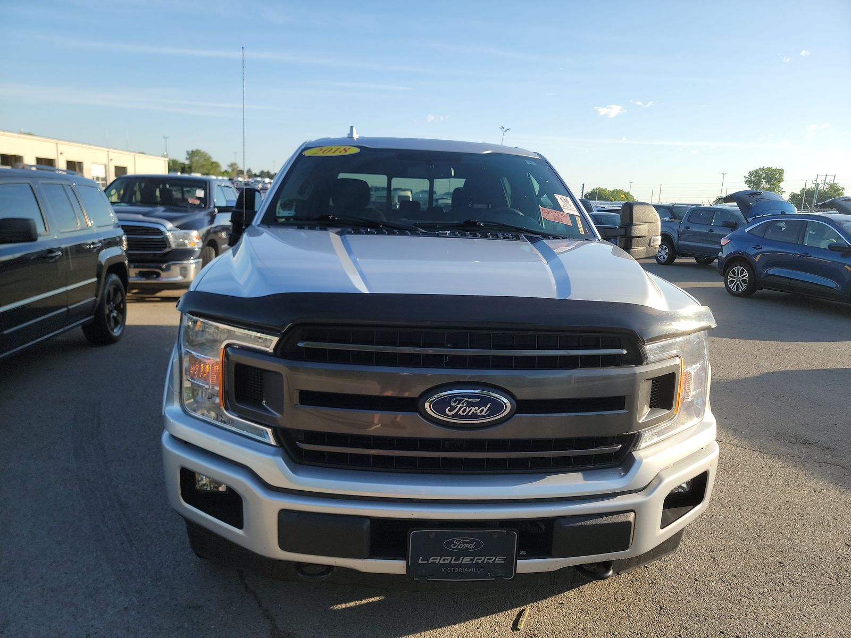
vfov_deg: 56.8
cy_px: 319
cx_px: 426
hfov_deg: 71.6
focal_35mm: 24
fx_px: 590
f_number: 1.8
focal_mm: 6.7
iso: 50
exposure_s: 1/450
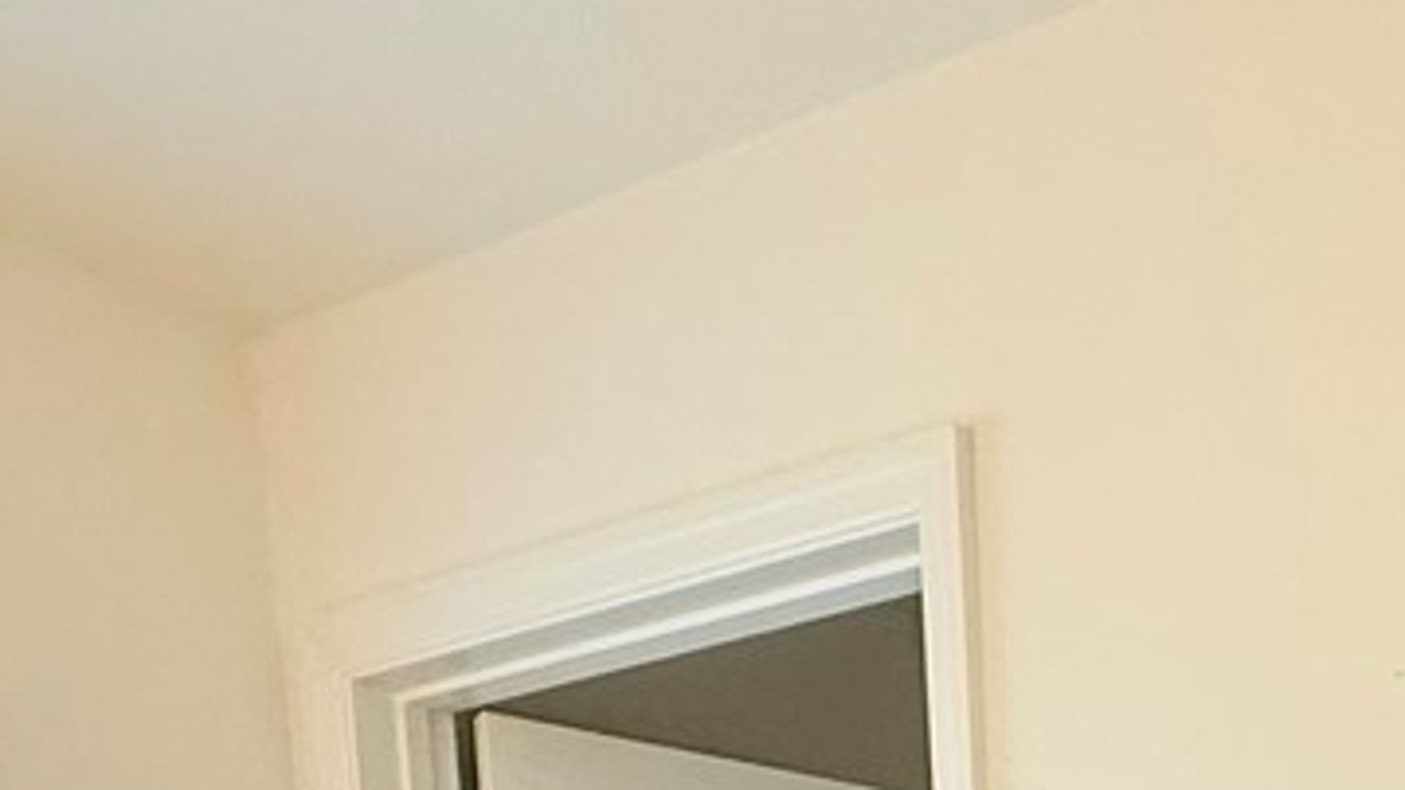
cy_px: 2006
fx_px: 2534
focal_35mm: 68
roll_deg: +0.1
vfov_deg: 12.7
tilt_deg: -9.5
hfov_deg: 27.8
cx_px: 1609
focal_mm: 2.22
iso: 160
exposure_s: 1/120
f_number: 2.2
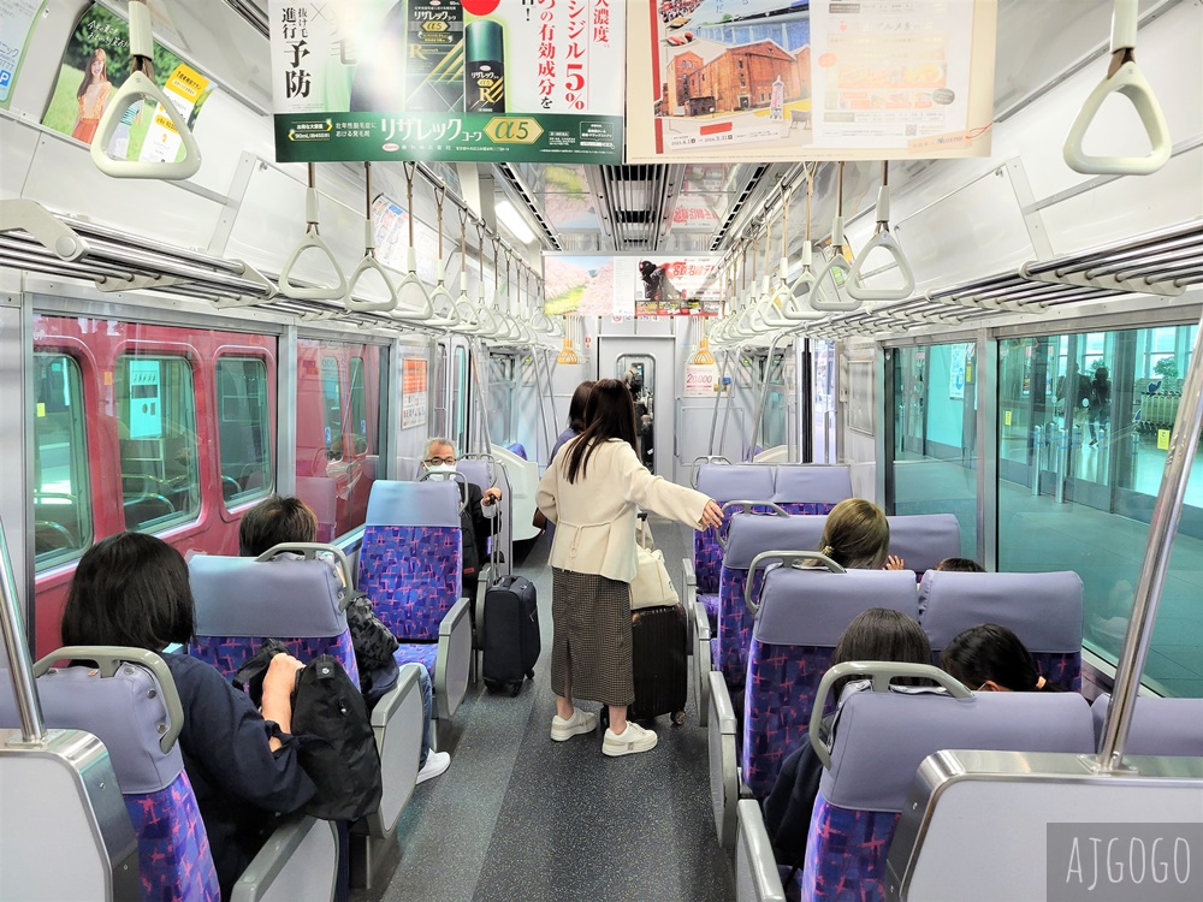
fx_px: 904
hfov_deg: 67.3
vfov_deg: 53.1
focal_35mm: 26
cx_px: 602
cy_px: 451
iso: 250
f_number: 1.8
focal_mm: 5.4
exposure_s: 1/120
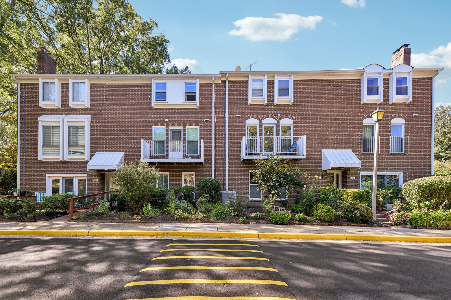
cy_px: 150
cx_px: 226
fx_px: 188
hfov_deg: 100.4
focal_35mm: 15
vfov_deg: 77.3
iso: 100
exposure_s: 1/40
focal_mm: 15
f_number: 8
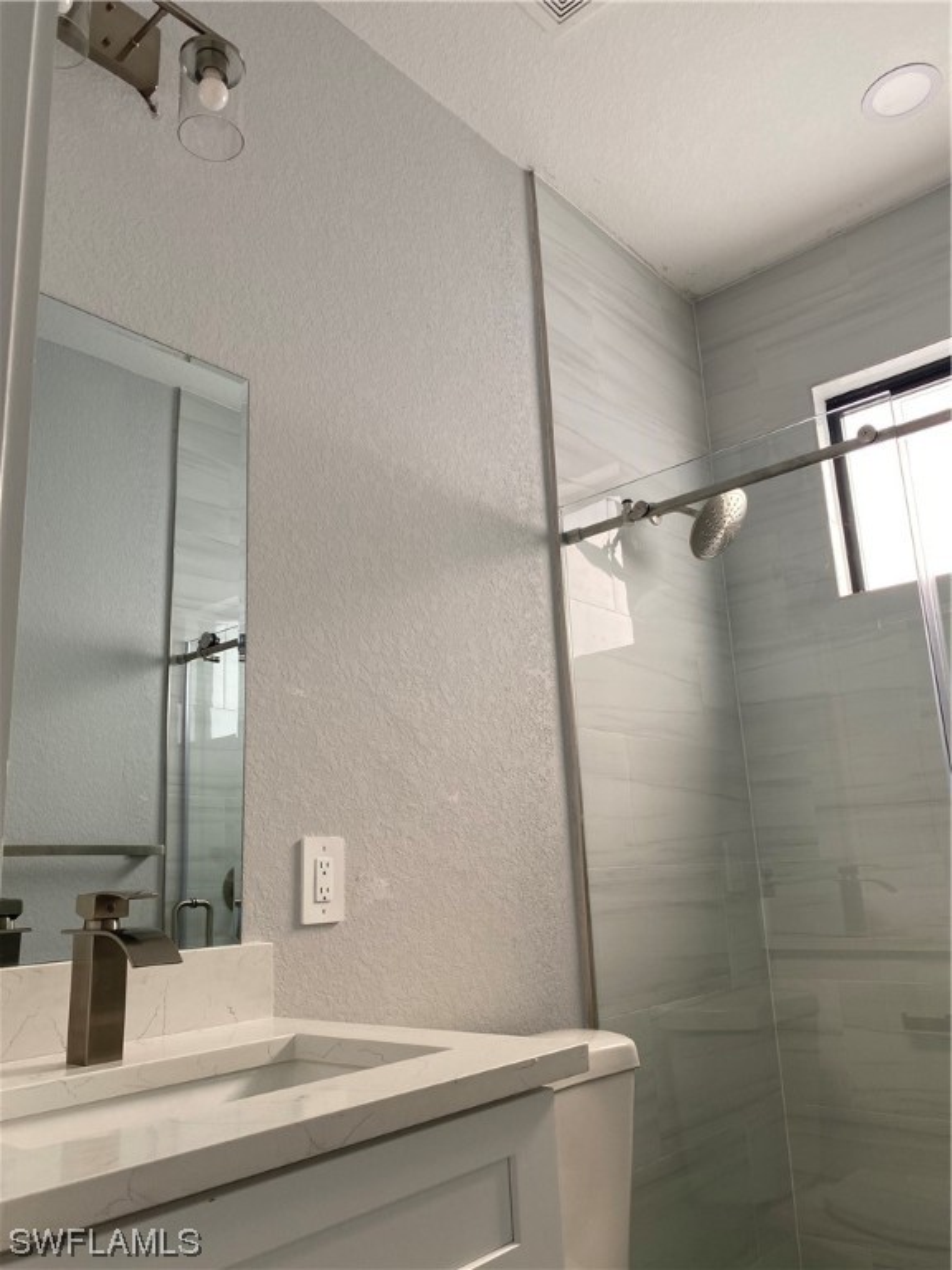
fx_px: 953
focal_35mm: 26
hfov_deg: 53.1
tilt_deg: +14.3
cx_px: 476
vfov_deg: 67.3
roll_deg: +1.5
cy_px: 635
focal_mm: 4.25
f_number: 1.8
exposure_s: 1/122
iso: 40
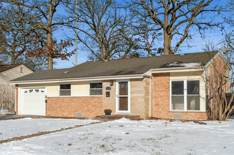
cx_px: 121
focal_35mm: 43
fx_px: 279
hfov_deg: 45.5
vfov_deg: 31.1
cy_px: 78
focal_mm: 40
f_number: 8
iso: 200
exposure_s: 1/8000
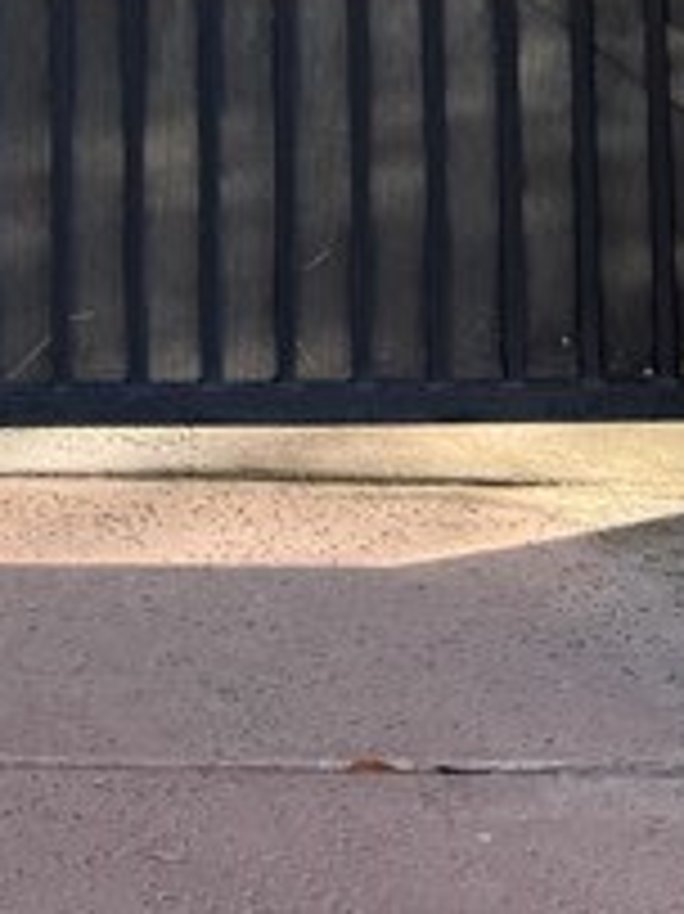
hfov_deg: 12.2
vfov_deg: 12.7
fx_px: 3191
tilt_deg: +6.6
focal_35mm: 121
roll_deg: +0.7
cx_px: 94
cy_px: -1279
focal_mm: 6.76
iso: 80
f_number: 1.78
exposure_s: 1/792
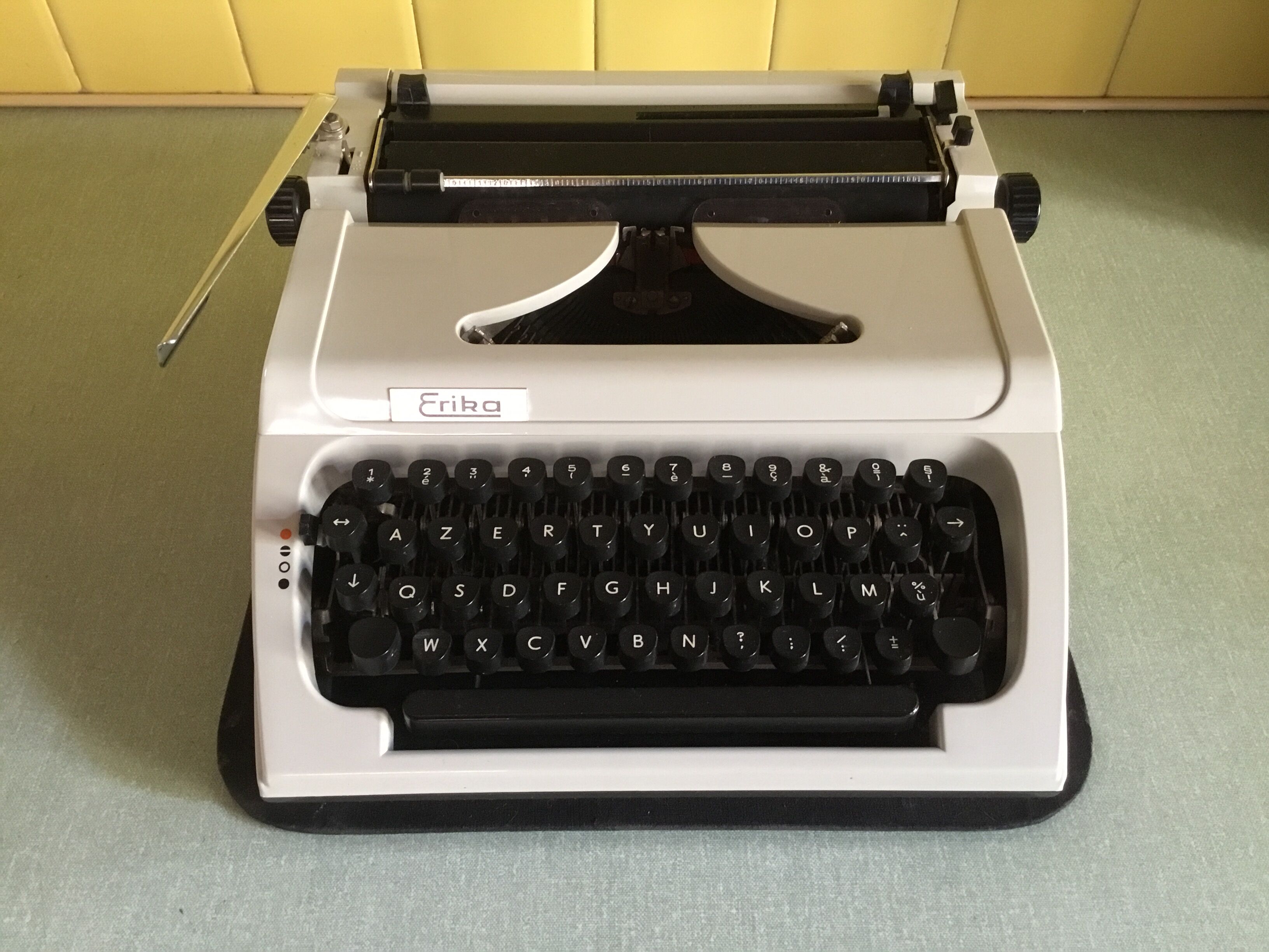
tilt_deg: -50.7
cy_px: 476
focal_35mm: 31
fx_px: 1136
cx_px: 634
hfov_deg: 58.4
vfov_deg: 45.4
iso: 200
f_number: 2.4
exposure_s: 1/20
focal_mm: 3.3
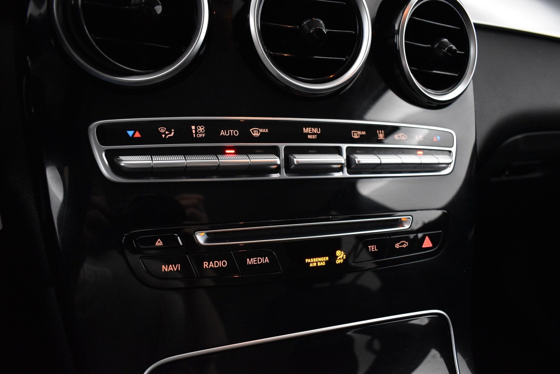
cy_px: 187
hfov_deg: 67.4
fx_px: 420
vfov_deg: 47.9
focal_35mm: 27
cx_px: 280
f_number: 3.5
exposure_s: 1/30
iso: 3200
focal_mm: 18
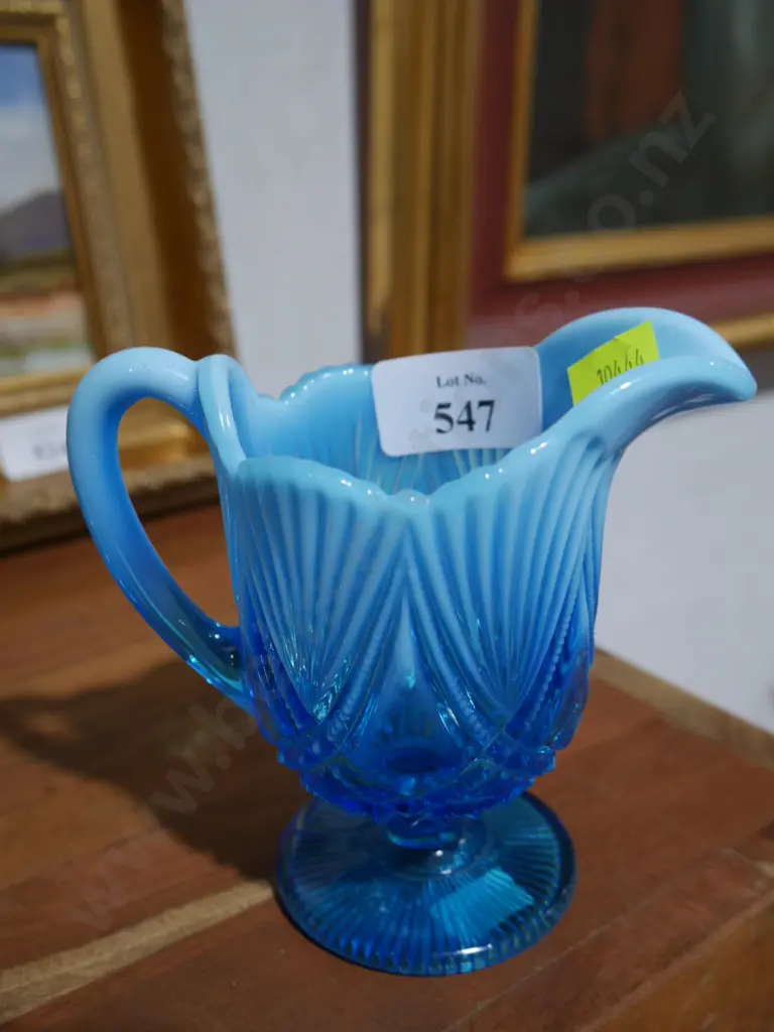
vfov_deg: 54.0
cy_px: 516
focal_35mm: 34
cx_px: 387
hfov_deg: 41.8
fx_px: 1014
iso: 320
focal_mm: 17
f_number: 4
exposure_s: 1/60
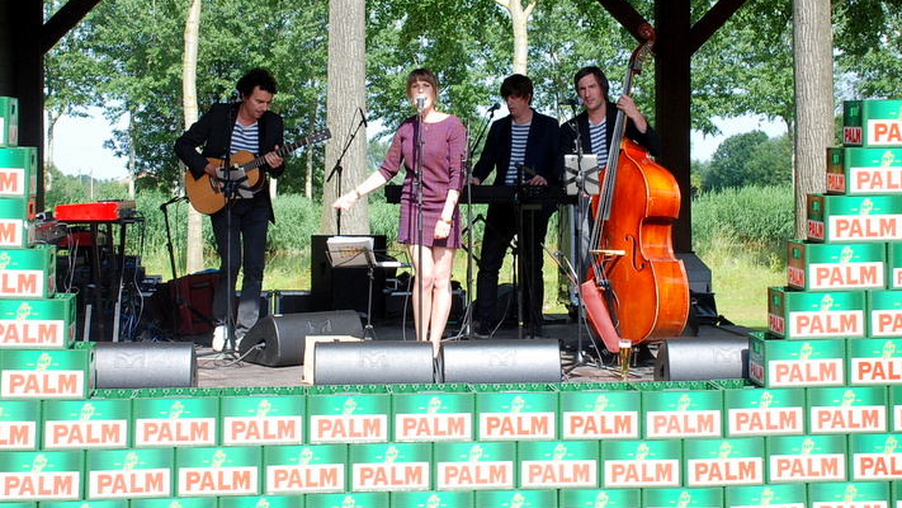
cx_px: 447
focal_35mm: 51
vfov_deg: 23.5
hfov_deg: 40.6
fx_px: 1220
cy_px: 229
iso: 320
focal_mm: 32
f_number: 8
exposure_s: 1/250
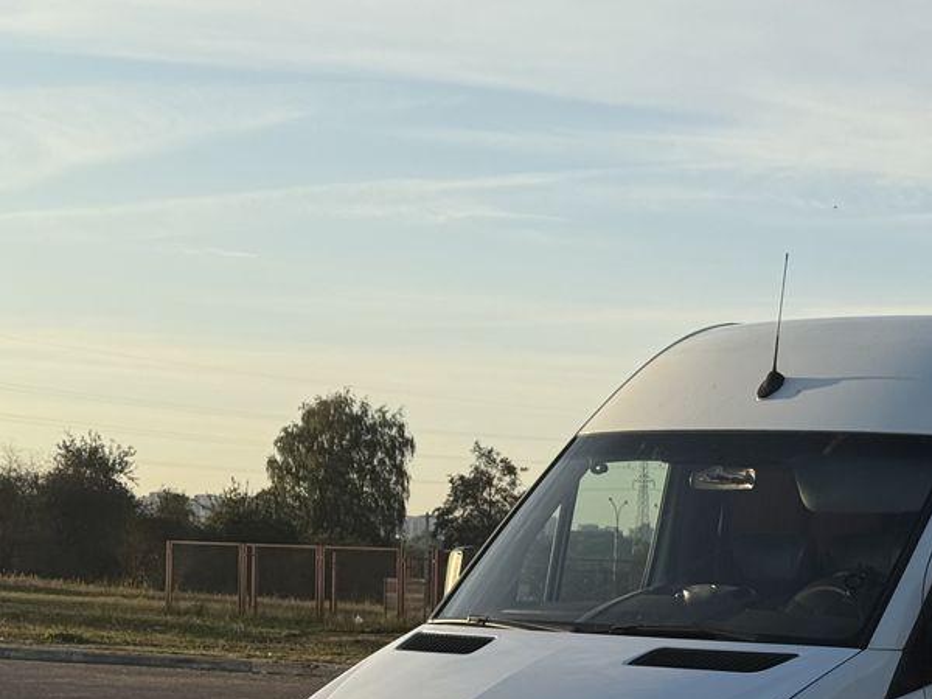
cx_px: 920
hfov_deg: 19.9
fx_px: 2585
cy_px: 696
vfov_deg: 15.1
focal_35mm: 96
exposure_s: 1/4329
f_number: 1.78
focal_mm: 6.76
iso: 64
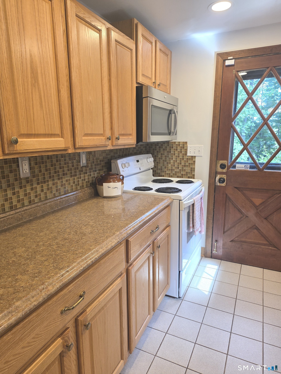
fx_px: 249
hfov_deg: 58.9
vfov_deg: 73.9
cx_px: 140
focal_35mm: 23
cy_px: 187
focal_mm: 6.3
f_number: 1.7
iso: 80
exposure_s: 1/120
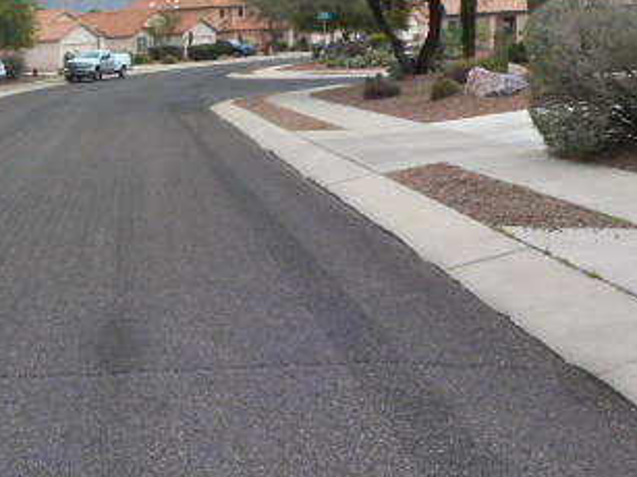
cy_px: 145
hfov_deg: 35.6
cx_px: 48
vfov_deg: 28.8
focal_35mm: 50
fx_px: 920
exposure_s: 1/250
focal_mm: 4.3
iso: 250
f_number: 4
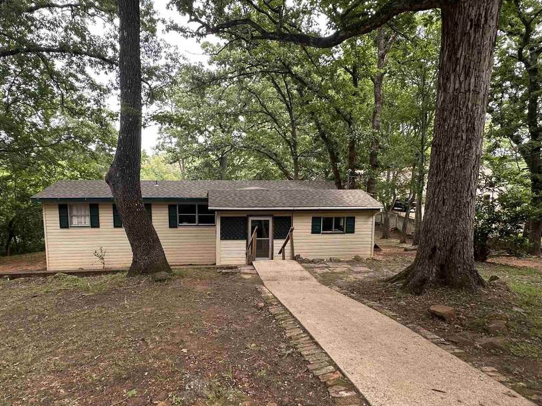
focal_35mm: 22
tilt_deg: -7.0
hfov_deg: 76.3
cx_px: 251
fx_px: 344
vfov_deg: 61.0
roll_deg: +0.8
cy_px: 221
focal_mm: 2.22
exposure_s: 1/119
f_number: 2.2
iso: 40
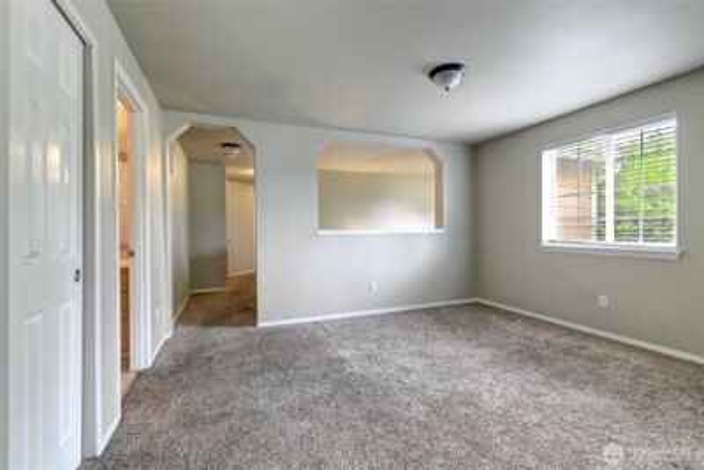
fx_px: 293
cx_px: 352
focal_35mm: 15
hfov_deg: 100.4
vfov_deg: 77.4
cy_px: 235
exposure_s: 1/4
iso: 3200
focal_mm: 10
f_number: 11
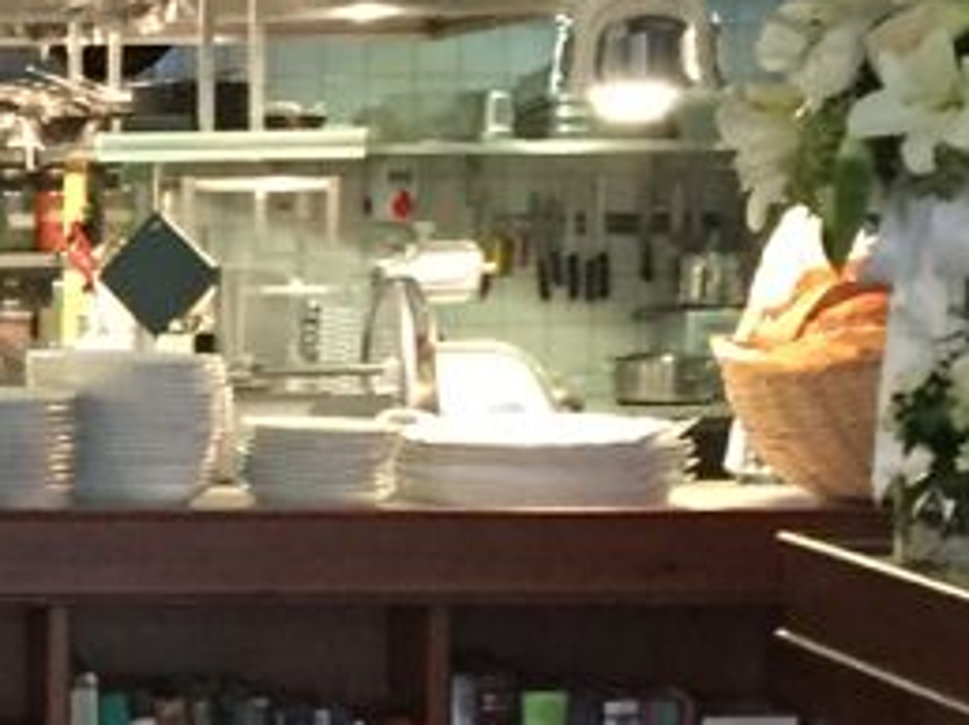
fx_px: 4027
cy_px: 492
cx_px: -616
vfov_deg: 10.3
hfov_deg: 12.8
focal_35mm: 144
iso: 250
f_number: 2.2
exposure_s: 1/25
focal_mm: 4.15
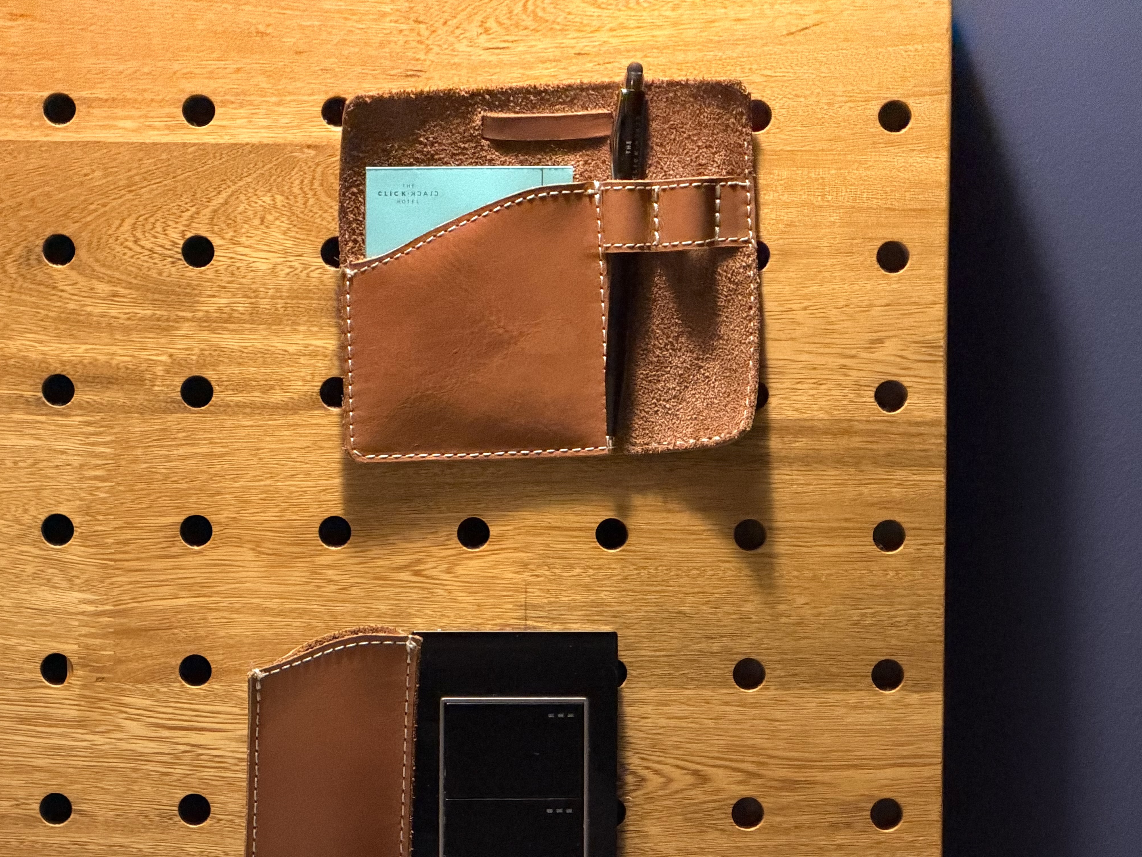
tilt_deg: -2.9
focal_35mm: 142
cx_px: 380
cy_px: 596
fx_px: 4685
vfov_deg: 10.4
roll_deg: -0.1
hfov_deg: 13.9
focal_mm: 16.89
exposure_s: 1/40
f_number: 2.8
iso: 640
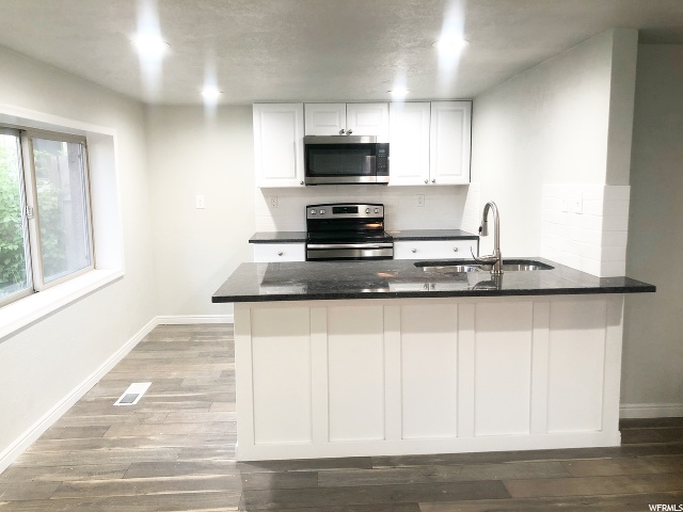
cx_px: 342
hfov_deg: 63.4
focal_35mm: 28
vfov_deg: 49.7
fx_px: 552
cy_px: 256
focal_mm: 4
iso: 32
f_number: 1.8
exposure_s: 1/20
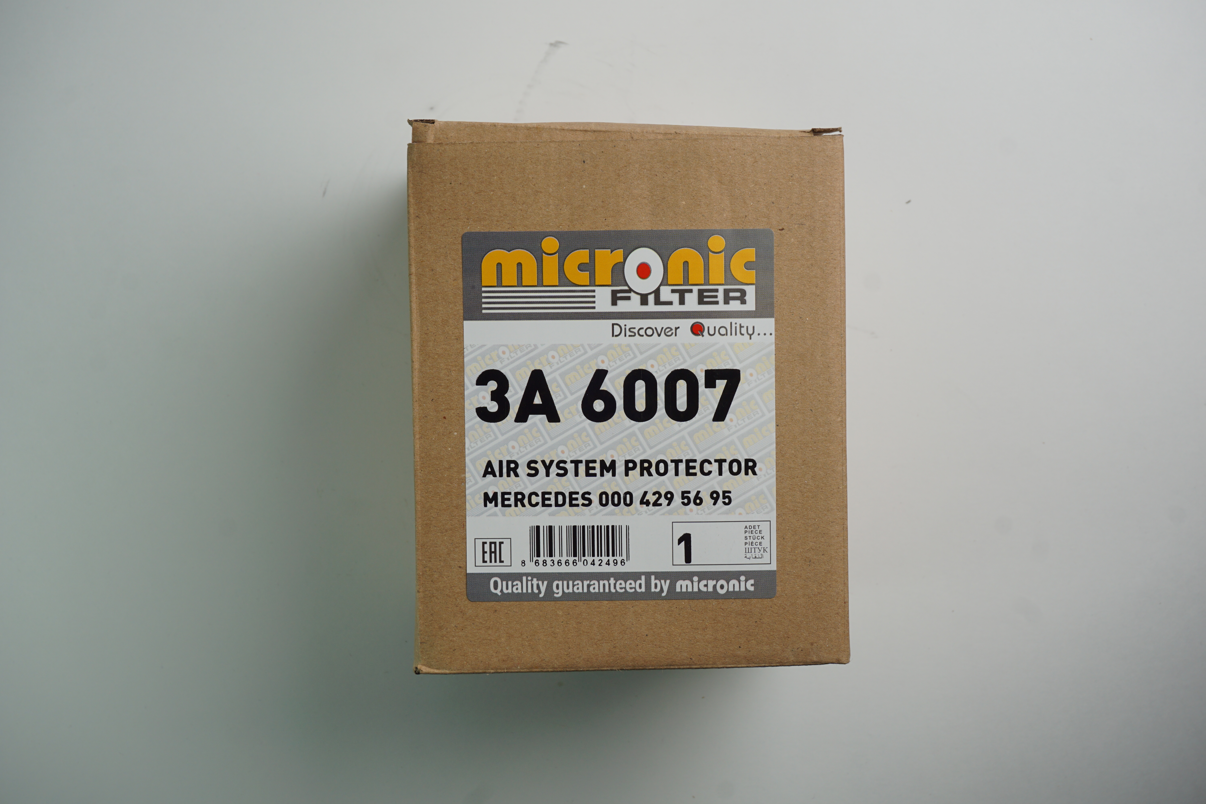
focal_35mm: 52
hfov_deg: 37.9
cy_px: 402
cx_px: 603
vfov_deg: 25.8
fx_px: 1759
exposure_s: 1/15
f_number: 8
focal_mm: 35
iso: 100
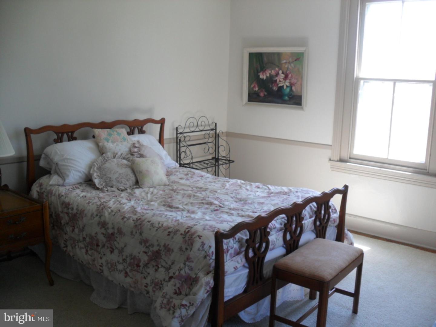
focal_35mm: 35
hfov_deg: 52.6
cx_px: 218
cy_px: 164
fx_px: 441
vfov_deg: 40.7
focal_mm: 6.3
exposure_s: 1/45
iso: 100
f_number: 3
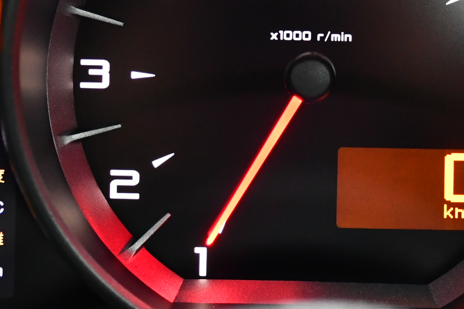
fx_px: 1830
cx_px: 308
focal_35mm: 142
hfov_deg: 14.4
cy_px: -3
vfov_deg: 9.6
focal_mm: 30
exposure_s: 1/50
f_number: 4
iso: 1800
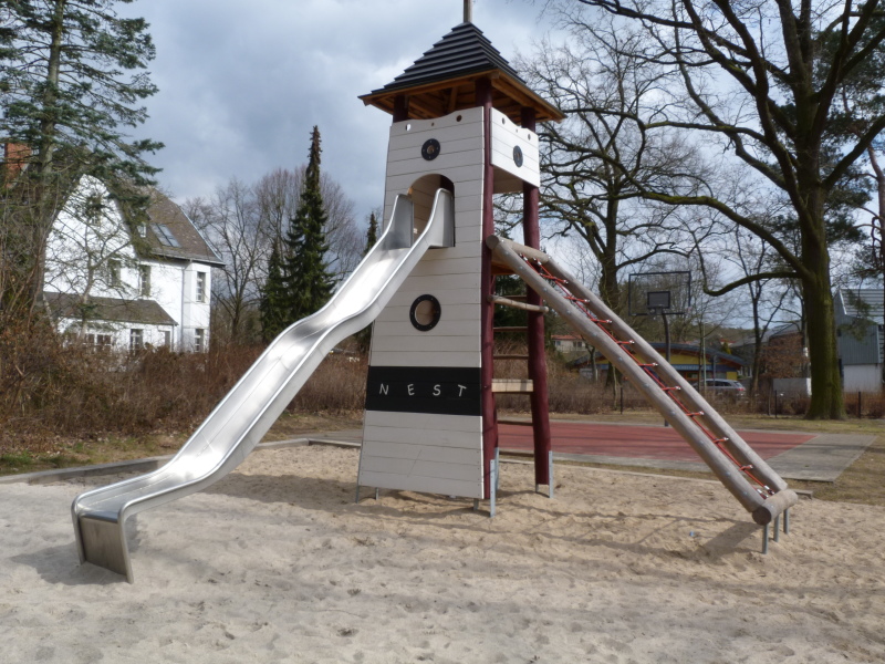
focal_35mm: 30
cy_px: 332
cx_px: 442
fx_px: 767
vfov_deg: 46.8
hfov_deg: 60.0
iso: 80
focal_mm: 5.4
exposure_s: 1/320
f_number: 5.6
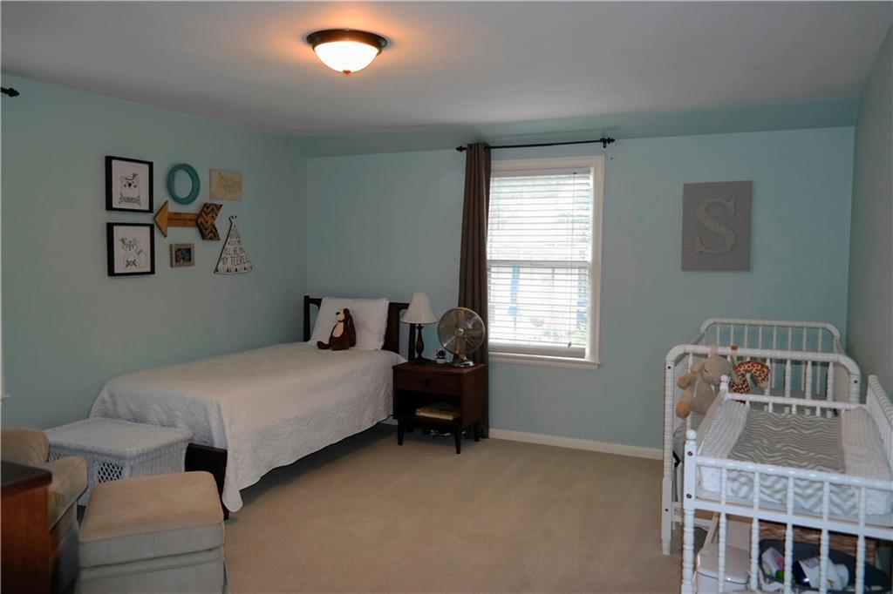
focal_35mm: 27
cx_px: 446
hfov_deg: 67.4
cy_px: 297
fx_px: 669
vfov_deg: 47.9
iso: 400
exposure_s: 1/40
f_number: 3.5
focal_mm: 18
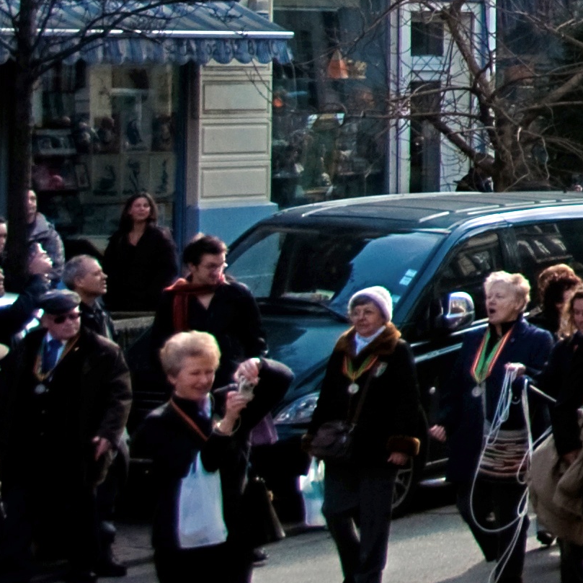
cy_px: -168
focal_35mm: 209
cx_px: 1472
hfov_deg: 7.7
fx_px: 3987
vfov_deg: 8.3
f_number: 5.6
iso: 160
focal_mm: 31
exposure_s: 1/400
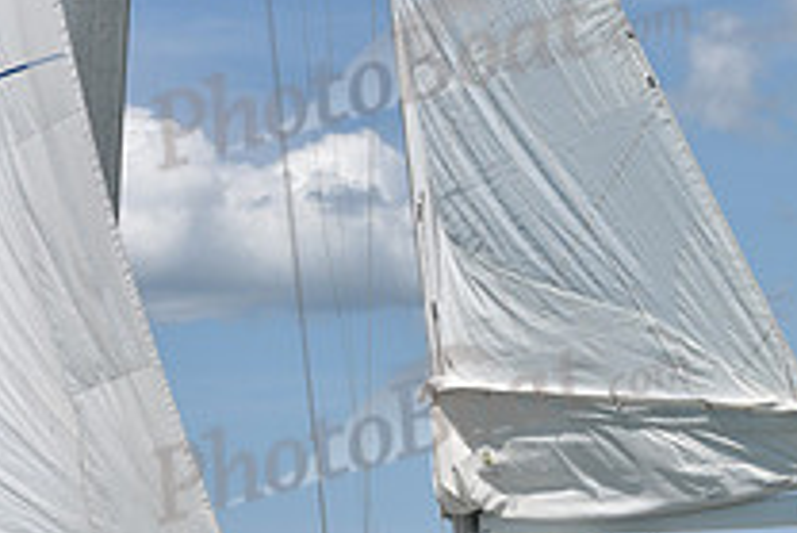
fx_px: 4320
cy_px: 569
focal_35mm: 195
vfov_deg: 7.0
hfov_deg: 10.4
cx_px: 893
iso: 320
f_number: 7.1
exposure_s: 1/800
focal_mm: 70
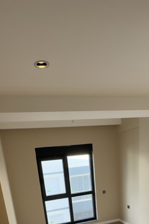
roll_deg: +5.7
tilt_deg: -17.3
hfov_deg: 44.9
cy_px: 210
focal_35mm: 29
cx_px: 77
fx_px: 180
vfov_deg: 53.7
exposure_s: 1/99
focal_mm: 2.22
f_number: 2.2
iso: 40
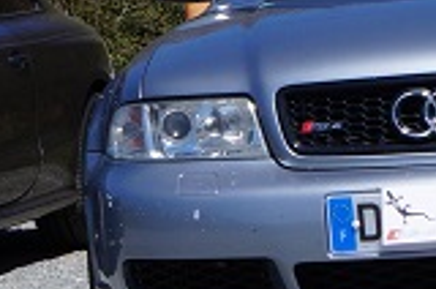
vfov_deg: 7.9
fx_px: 2043
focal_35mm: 169
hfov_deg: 11.8
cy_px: -162
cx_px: -147
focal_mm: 20
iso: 100
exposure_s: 1/100
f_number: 16
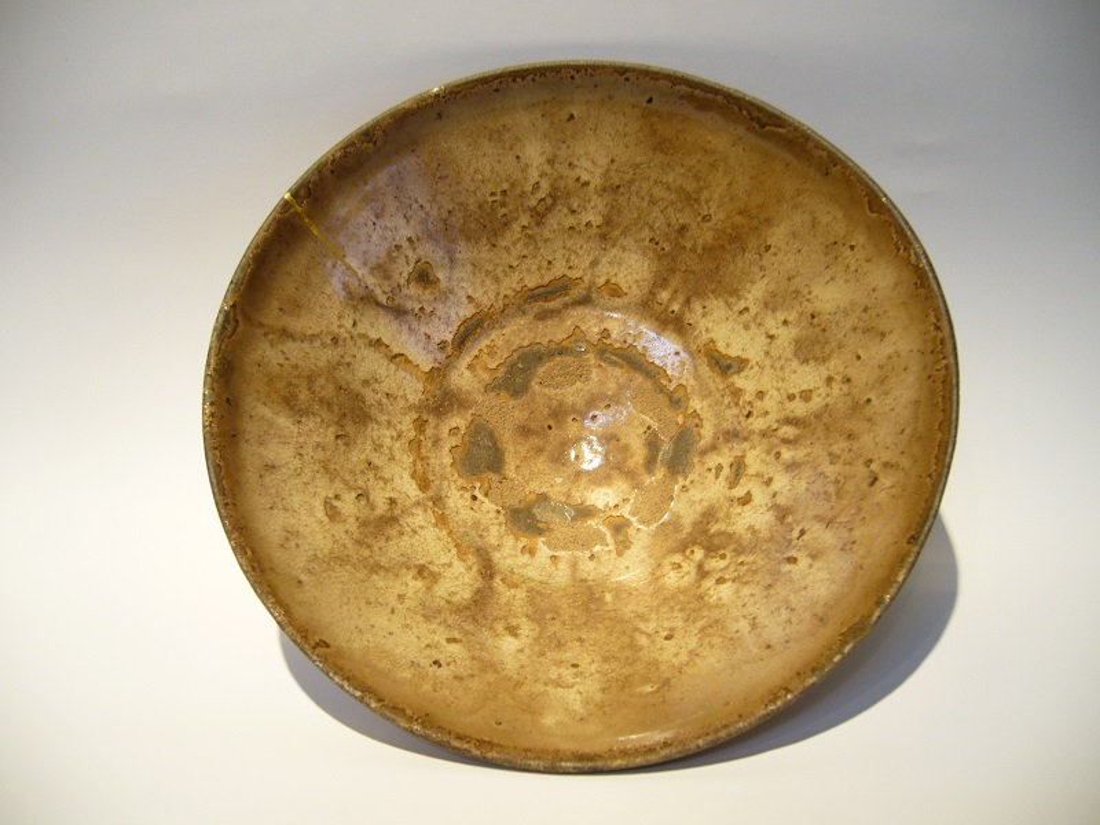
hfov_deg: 52.6
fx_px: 1112
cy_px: 412
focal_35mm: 35
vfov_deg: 40.7
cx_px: 550
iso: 100
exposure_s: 1/15
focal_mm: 5.8
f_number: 2.8
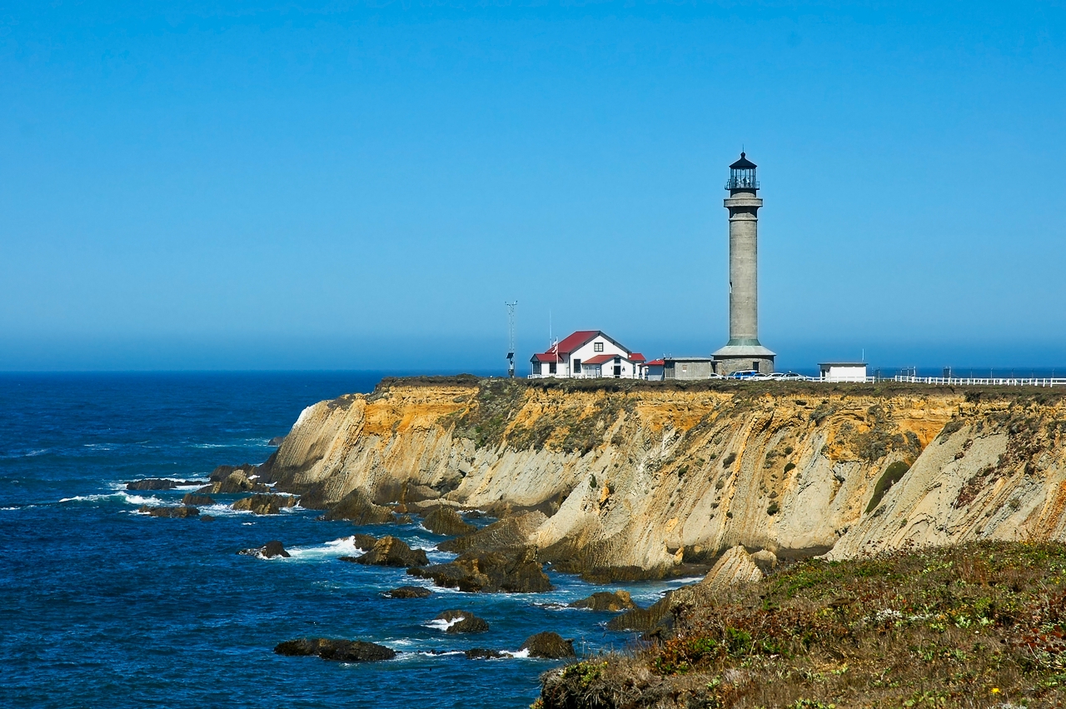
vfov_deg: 13.0
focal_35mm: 105
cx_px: 533
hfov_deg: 19.5
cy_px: 354
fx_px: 3106
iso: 100
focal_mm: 70
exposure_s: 1/400
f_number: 11
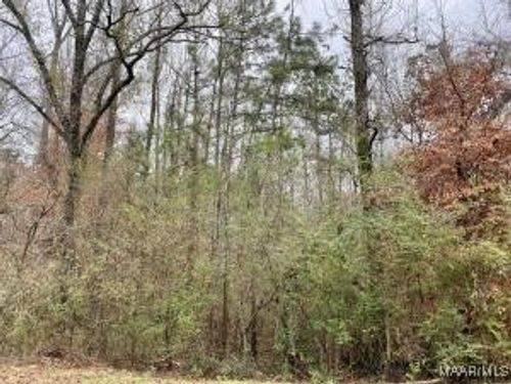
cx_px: 256
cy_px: 192
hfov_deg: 67.3
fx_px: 384
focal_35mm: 26
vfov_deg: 53.1
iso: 32
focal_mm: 4.25
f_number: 1.8
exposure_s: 1/557
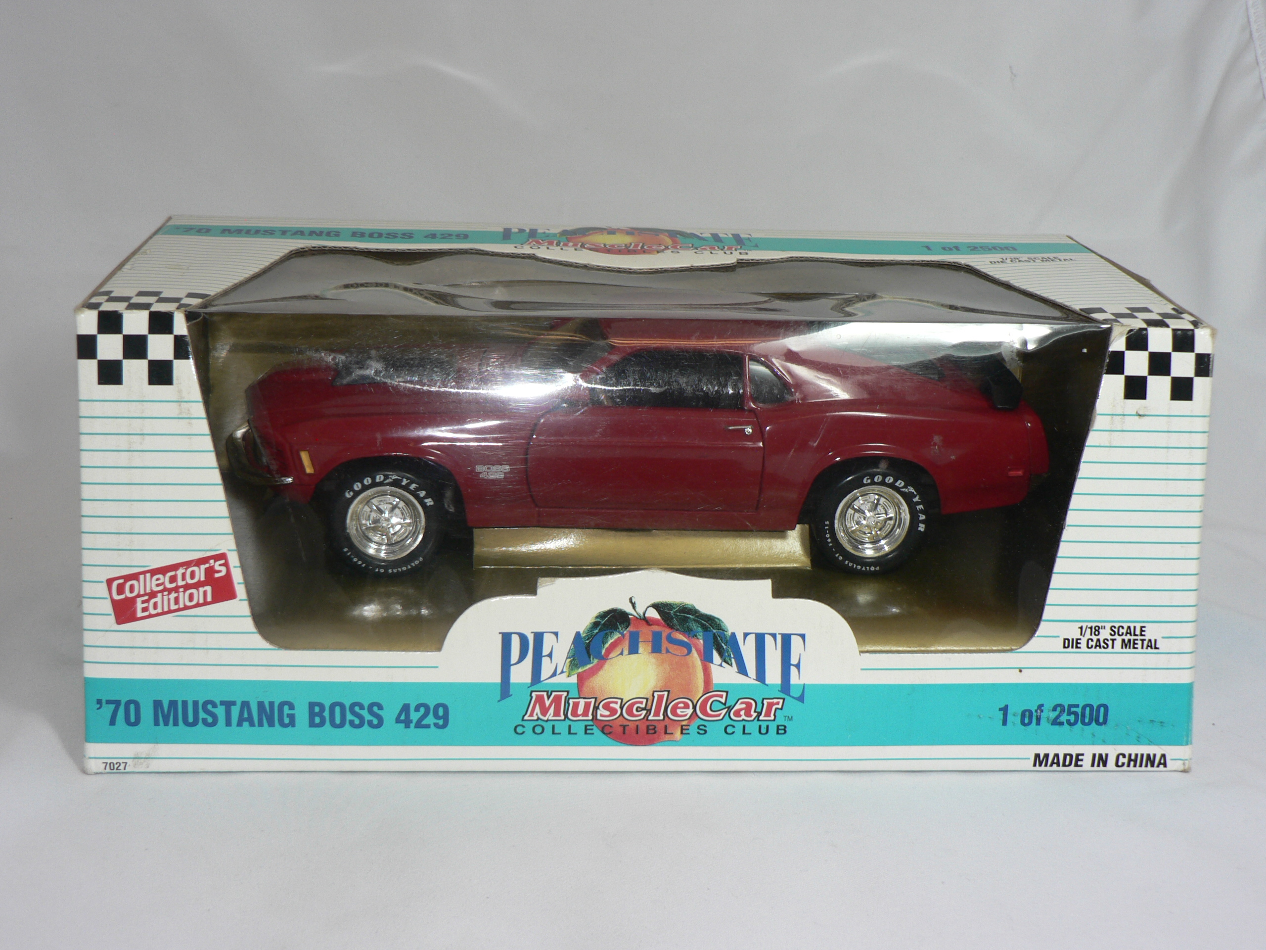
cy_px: 475
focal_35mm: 50
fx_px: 1829
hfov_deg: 38.2
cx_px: 633
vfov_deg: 29.1
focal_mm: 8.3
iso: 80
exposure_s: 1/60
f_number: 2.8
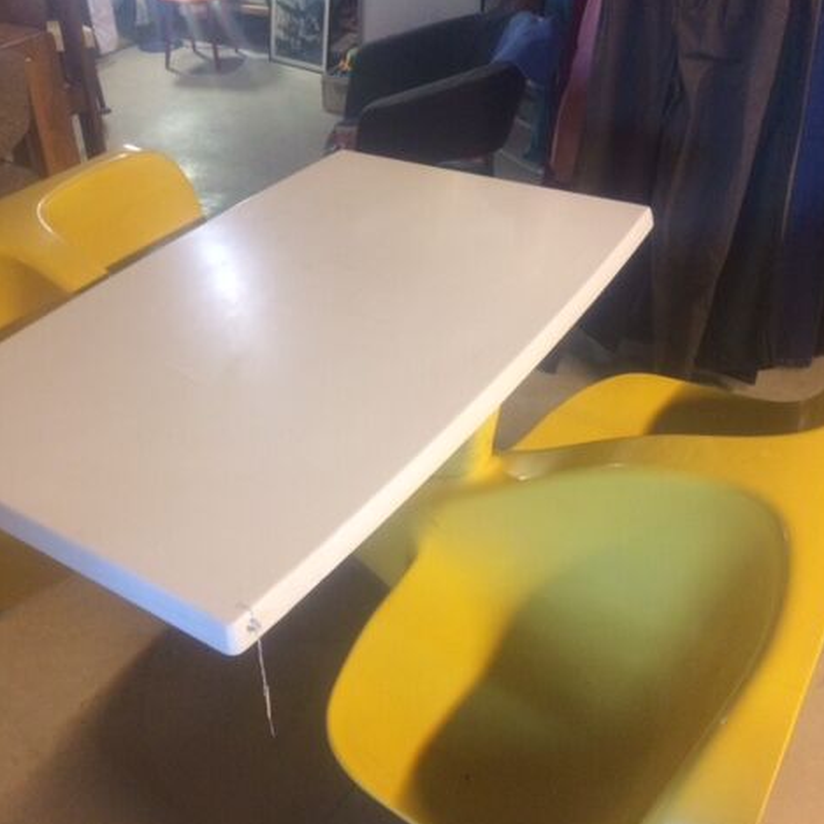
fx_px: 943
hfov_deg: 47.0
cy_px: 415
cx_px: 334
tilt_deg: -35.8
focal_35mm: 35
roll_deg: +4.5
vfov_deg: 47.2
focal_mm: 4.15
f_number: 2.2
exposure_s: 1/33
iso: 320
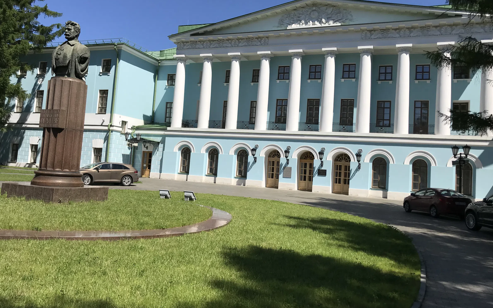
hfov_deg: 62.9
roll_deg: -3.6
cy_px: 139
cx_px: 245
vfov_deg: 41.8
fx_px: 403
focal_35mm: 30
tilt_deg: +6.4
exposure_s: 1/3300
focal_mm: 3.99
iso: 20
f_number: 1.8
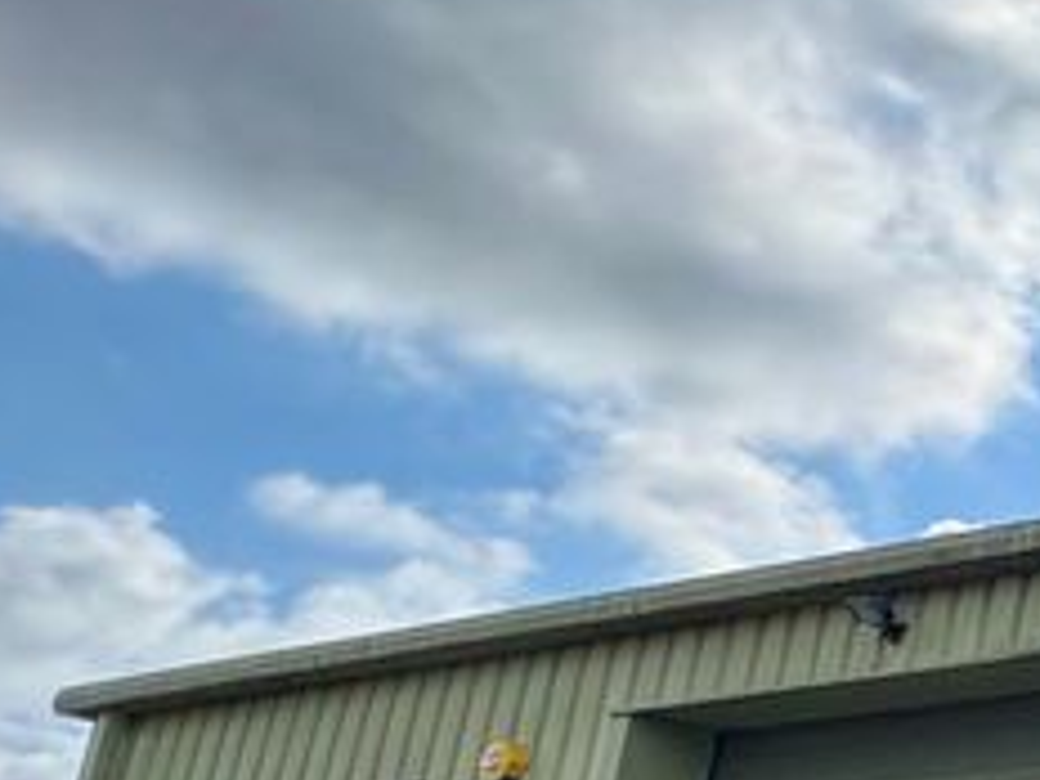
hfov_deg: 18.0
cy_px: 867
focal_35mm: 67
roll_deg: -1.1
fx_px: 2013
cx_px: 2156
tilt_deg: +14.7
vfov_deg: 20.8
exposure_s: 1/1126
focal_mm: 2.22
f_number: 2.2
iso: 40
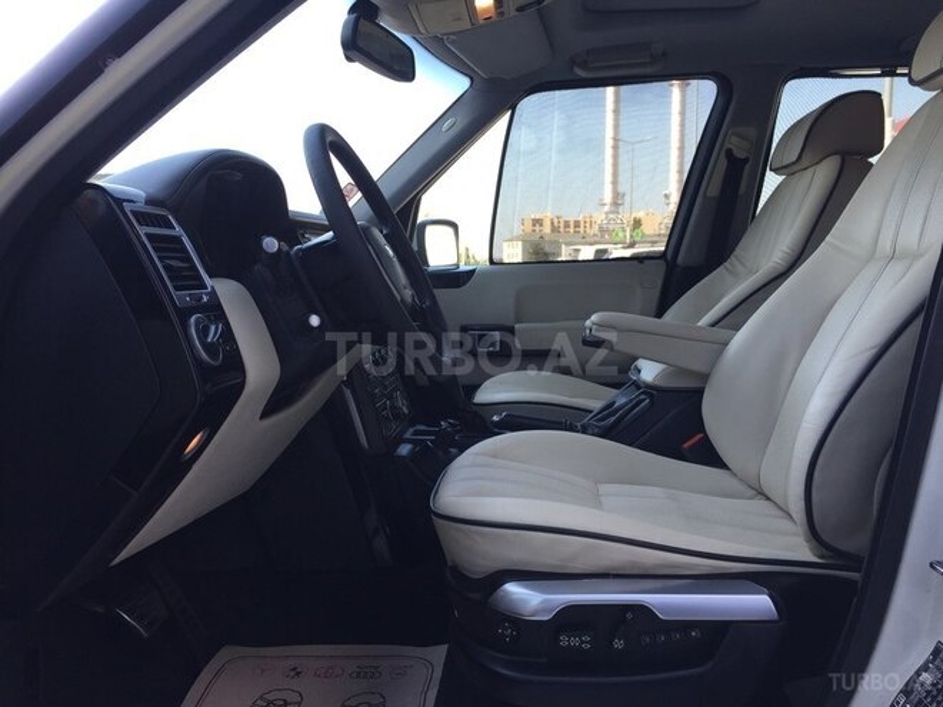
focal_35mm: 29
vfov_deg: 48.2
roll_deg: -0.4
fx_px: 790
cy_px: 354
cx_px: 472
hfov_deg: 61.7
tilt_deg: -5.6
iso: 32
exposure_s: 1/130
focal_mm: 4.15
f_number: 2.2
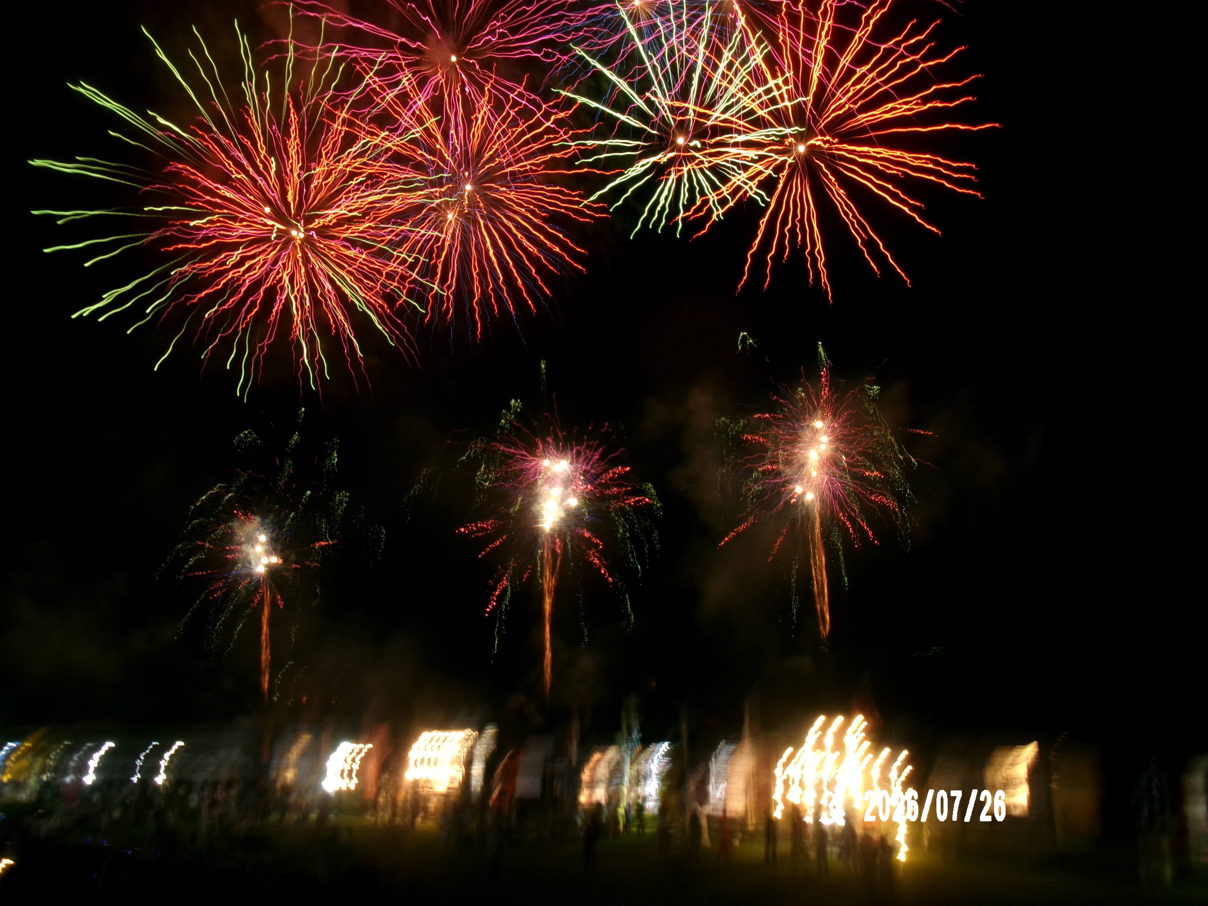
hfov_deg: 63.4
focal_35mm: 28
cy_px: 453
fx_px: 977
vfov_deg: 49.7
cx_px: 604
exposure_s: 4
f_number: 10.8
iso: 100
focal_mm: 5.1
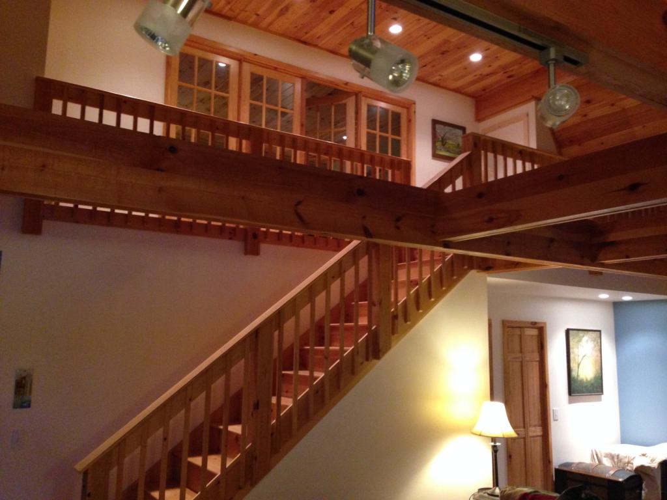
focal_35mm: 33
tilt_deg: +7.6
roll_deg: -1.8
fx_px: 636
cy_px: 250
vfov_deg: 42.9
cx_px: 334
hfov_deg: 55.4
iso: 400
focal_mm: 4.12
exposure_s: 1/15
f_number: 2.4
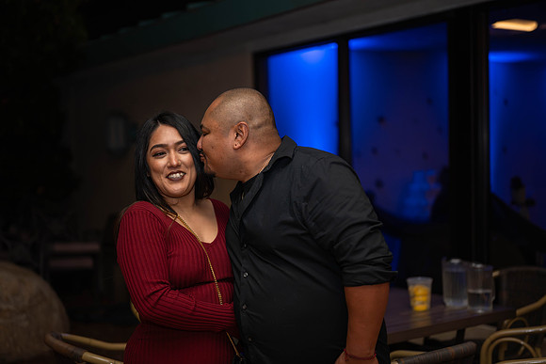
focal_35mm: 51
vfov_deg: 26.7
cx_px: 273
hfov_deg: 39.1
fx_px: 769
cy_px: 182
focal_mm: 50
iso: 2000
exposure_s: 1/200
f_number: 2
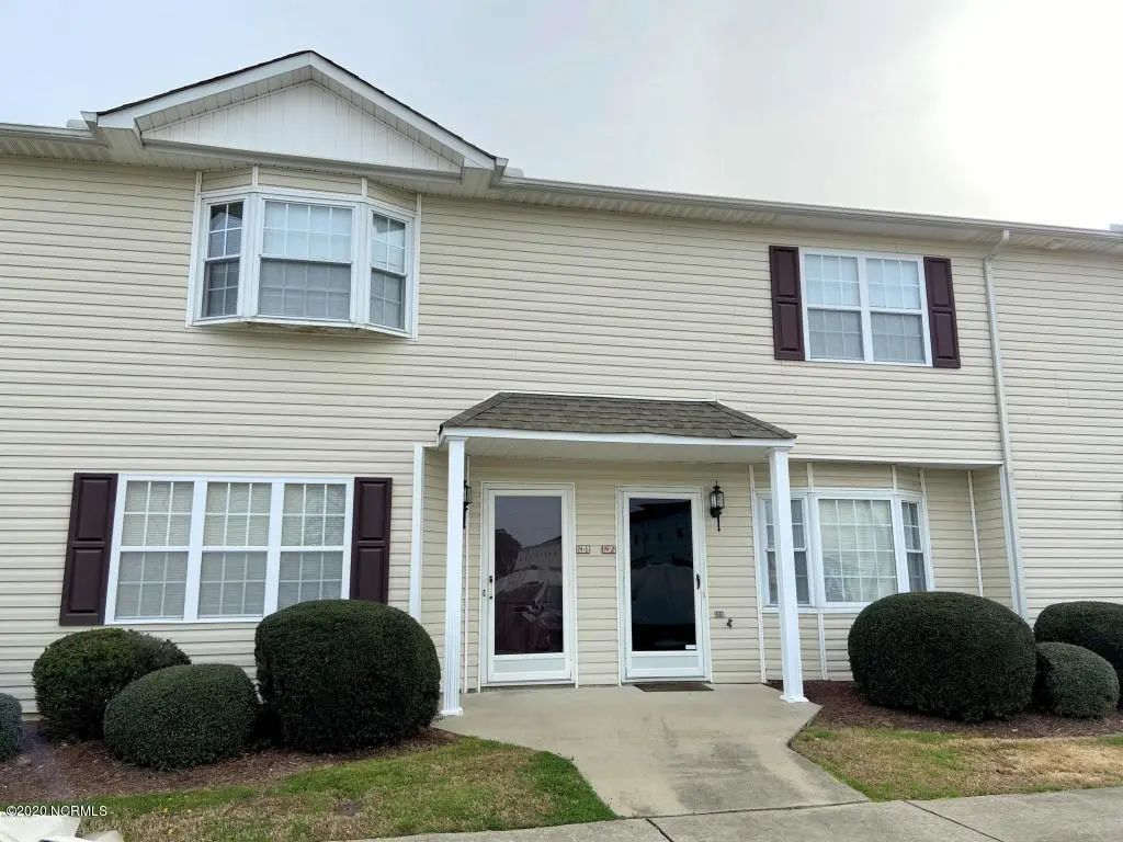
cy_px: 421
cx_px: 562
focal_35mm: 26
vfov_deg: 53.1
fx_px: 843
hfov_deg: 67.3
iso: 32
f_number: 1.8
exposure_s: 1/1318
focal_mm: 4.25
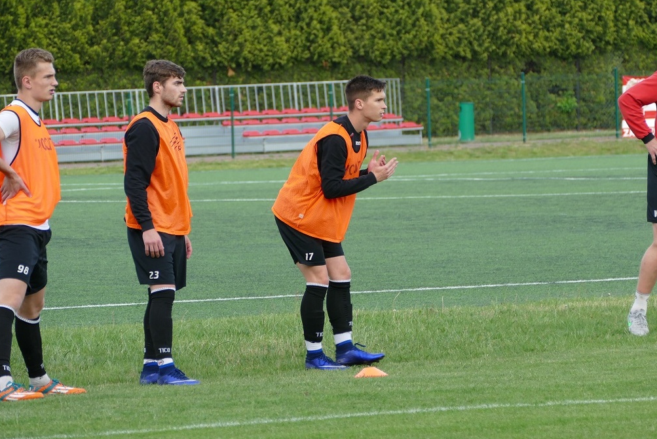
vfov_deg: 4.7
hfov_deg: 7.0
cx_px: 376
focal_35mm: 293
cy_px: 185
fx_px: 5348
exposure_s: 1/250
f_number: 4
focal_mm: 89.34
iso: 160
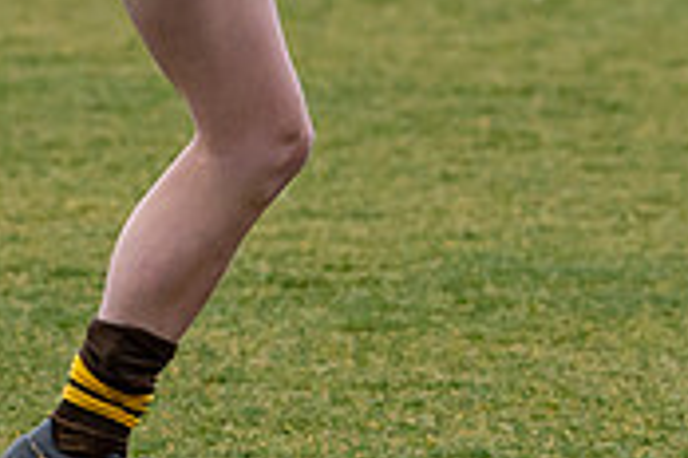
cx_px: 325
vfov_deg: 1.2
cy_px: 54
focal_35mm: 1168
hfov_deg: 1.8
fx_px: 22320
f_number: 3.5
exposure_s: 1/1000
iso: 280
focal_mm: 135
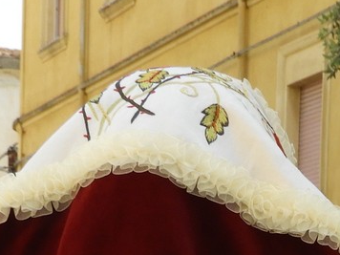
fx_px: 1640
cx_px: 368
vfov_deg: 8.3
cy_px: 557
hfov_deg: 11.7
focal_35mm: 167
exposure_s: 1/320
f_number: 3.6
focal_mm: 5.9
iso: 100
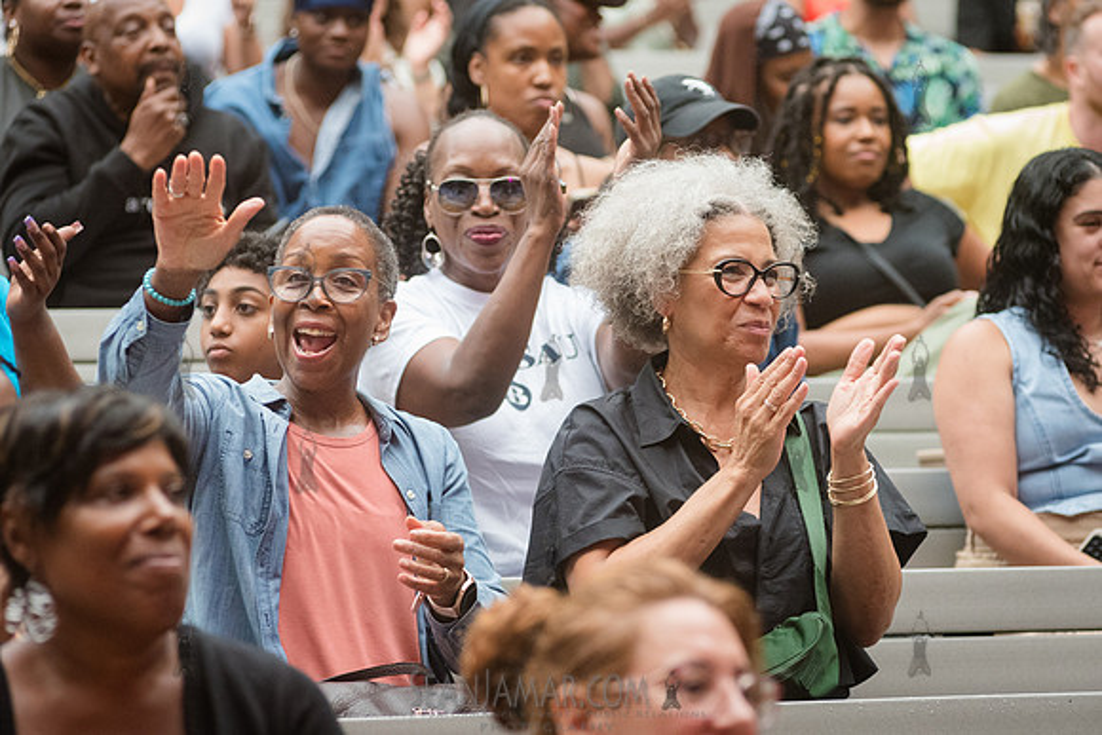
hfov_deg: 9.9
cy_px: 397
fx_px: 6381
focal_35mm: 208
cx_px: 678
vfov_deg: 6.6
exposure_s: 1/500
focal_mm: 155
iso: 3200
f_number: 4
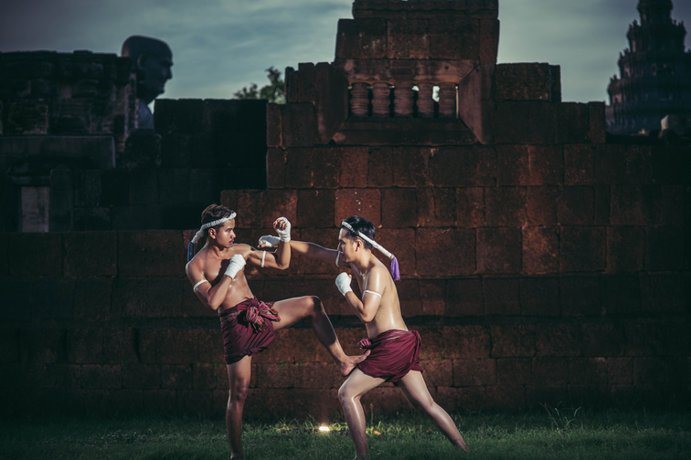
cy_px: 238
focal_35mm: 90
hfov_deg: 22.6
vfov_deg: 15.2
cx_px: 362
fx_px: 1727
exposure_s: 1/320
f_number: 2.8
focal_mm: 85
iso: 100
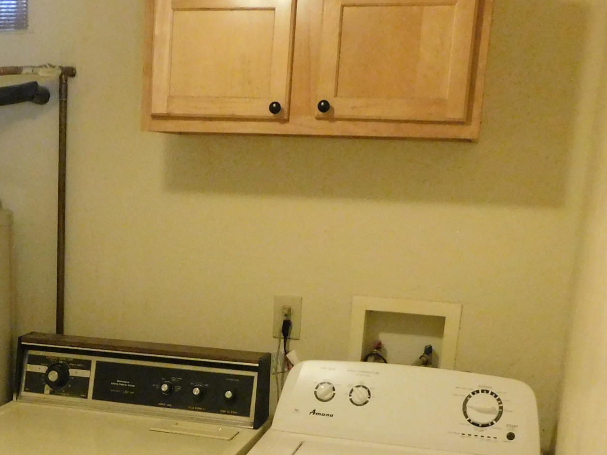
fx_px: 982
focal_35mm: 56
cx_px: 135
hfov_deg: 33.5
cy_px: 431
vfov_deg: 25.1
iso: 800
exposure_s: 1/25
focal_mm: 4
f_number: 3
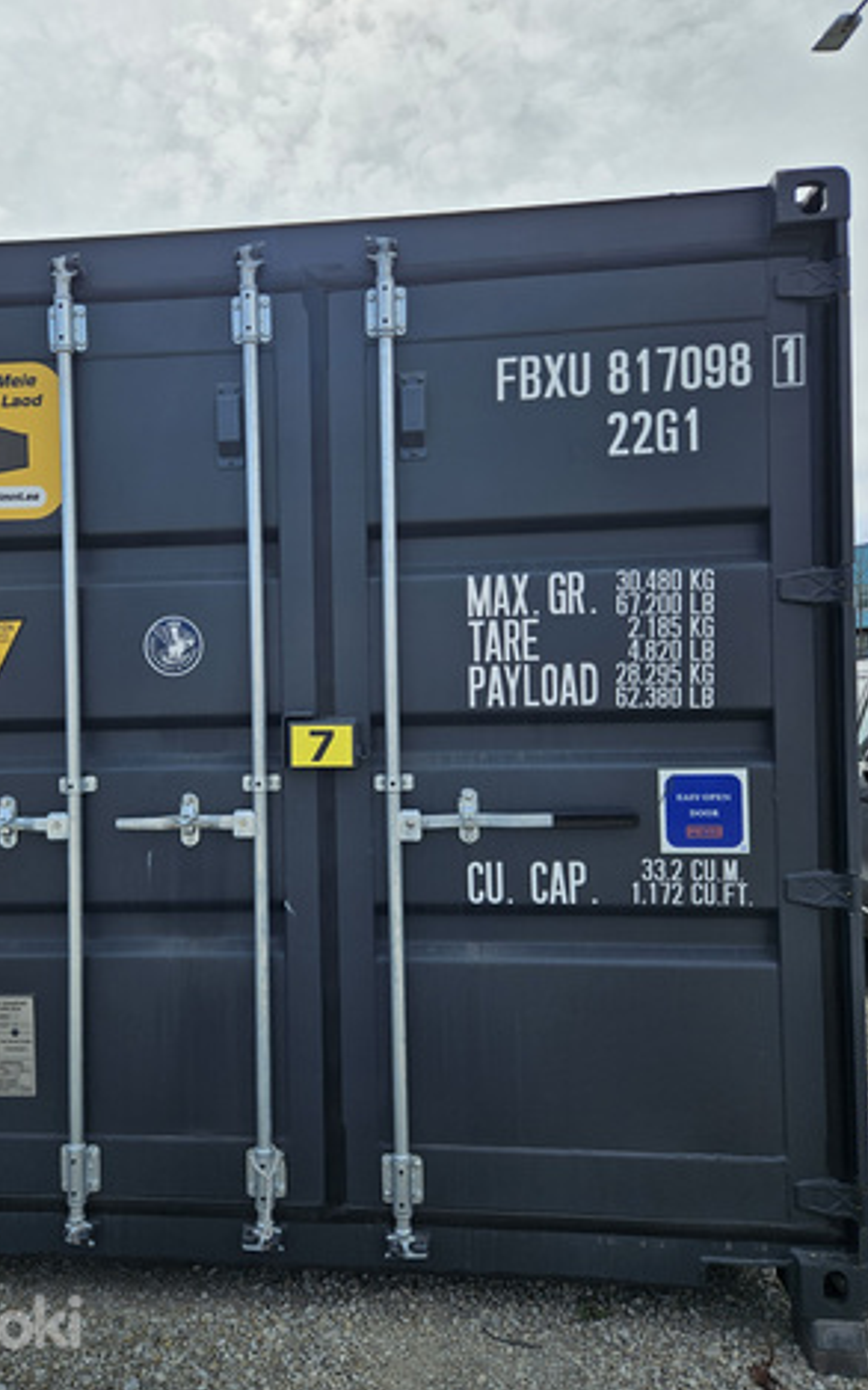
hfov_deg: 47.3
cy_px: 685
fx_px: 984
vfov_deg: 70.4
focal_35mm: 26
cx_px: 342
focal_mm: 5.4
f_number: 1.8
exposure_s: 1/2088
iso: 25
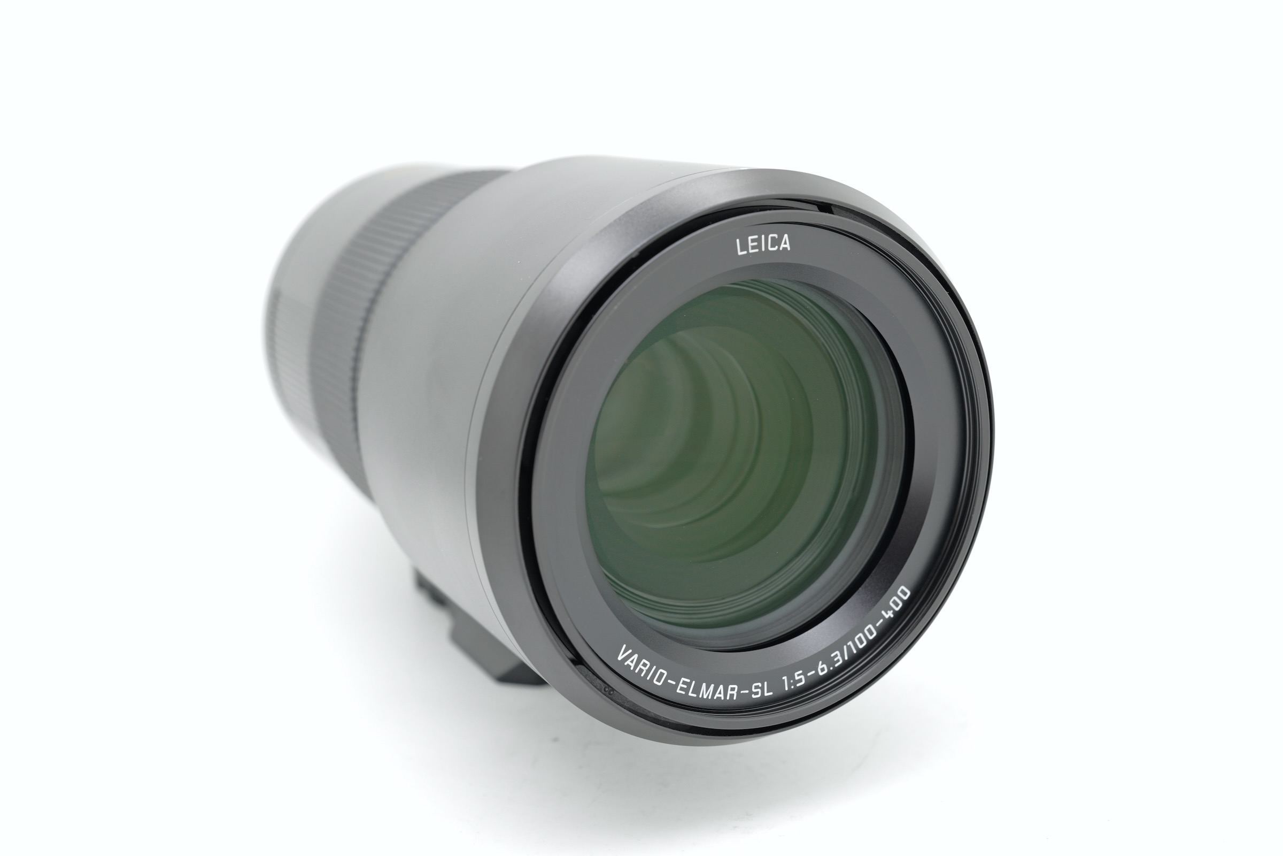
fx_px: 1532
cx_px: 642
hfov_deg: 45.4
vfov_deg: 31.2
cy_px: 428
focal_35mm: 43
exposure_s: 1/50
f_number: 8
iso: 800
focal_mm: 43
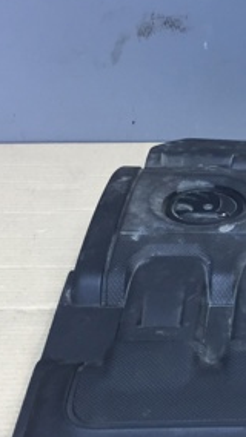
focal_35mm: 71
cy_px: 320
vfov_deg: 29.4
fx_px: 825
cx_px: 360
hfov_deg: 15.7
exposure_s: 1/33
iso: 125
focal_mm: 4.15
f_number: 2.2
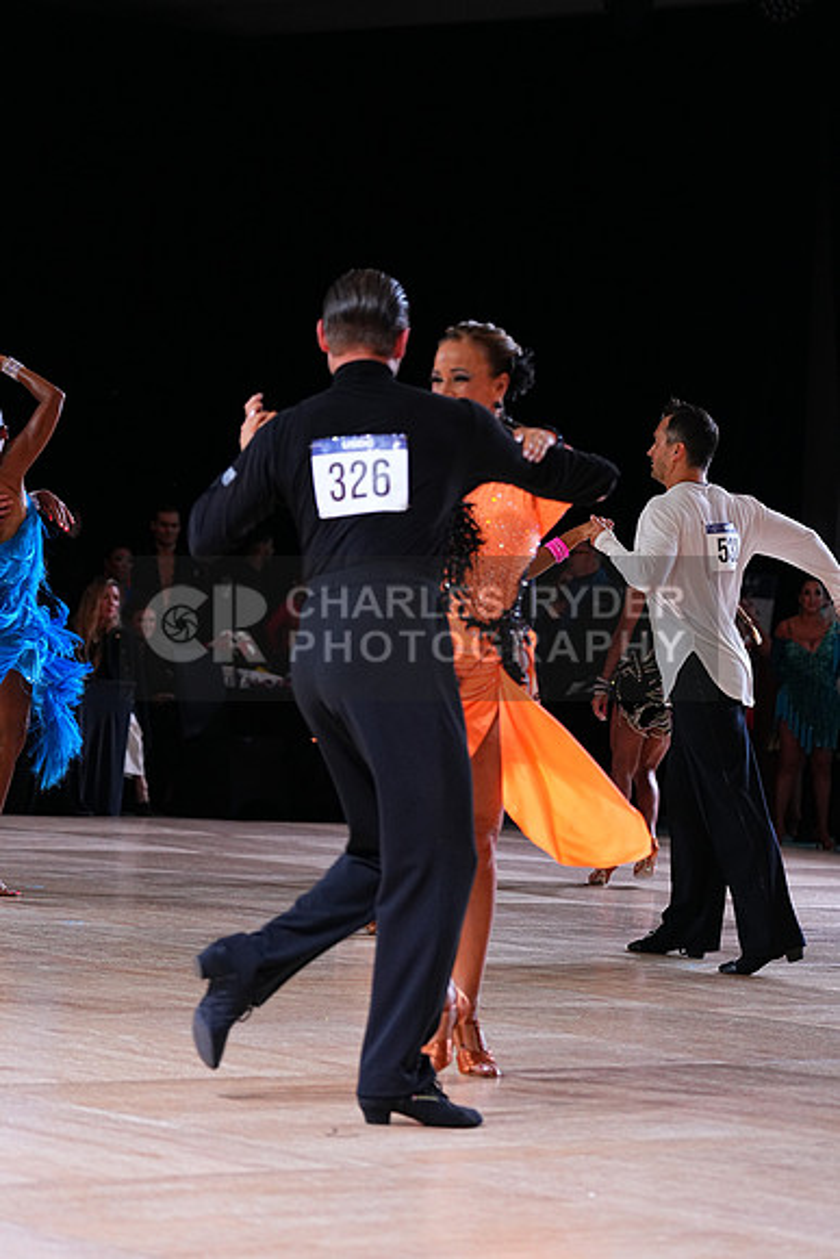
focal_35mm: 110
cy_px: 630
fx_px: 3847
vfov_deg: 18.6
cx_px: 420
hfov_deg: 12.5
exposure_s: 1/400
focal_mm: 110
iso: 2000
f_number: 4
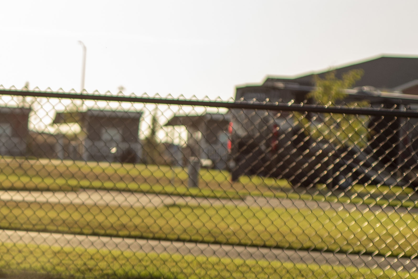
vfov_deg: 7.2
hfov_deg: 10.6
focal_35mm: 189
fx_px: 2195
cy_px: 277
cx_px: -164
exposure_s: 1/1250
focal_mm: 50
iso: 100
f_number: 3.2
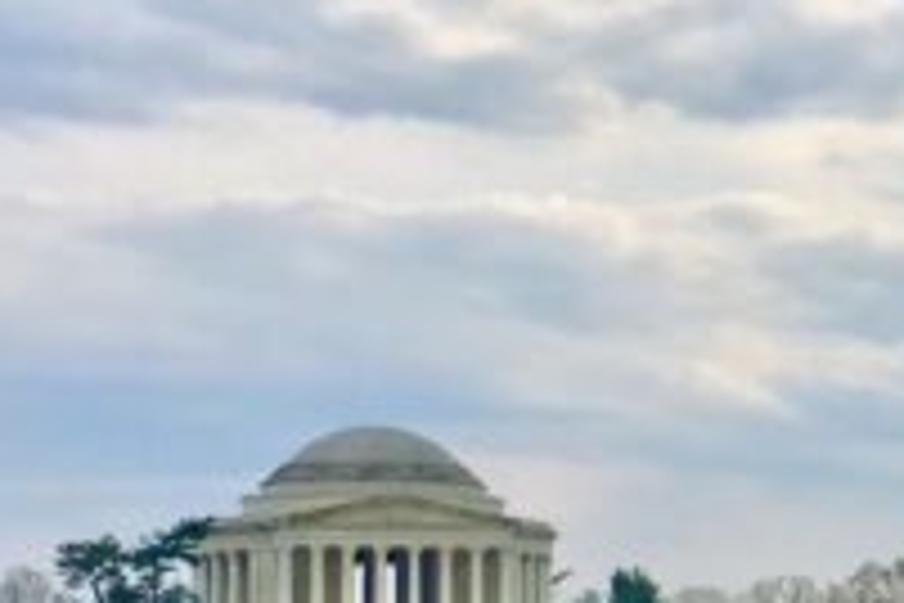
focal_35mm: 115
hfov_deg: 17.0
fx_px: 2888
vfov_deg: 11.8
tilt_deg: +2.3
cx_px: 1106
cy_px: 540
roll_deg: +1.2
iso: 25
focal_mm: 4.15
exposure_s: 1/962
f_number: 2.2
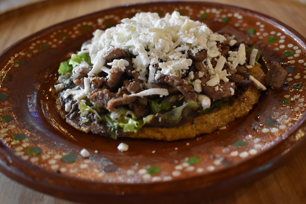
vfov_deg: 29.9
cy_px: 102
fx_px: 382
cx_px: 153
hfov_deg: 43.6
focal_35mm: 45
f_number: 4.2
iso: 3200
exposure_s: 1/80
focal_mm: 30
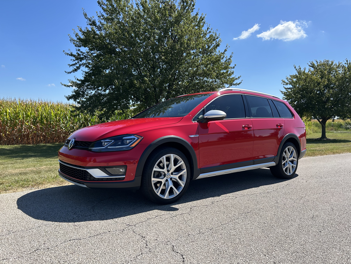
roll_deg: -0.5
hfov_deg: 67.3
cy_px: 132
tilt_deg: -2.8
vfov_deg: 53.1
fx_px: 264
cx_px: 176
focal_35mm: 26
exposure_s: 1/3165
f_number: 1.5
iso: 50
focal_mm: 5.7
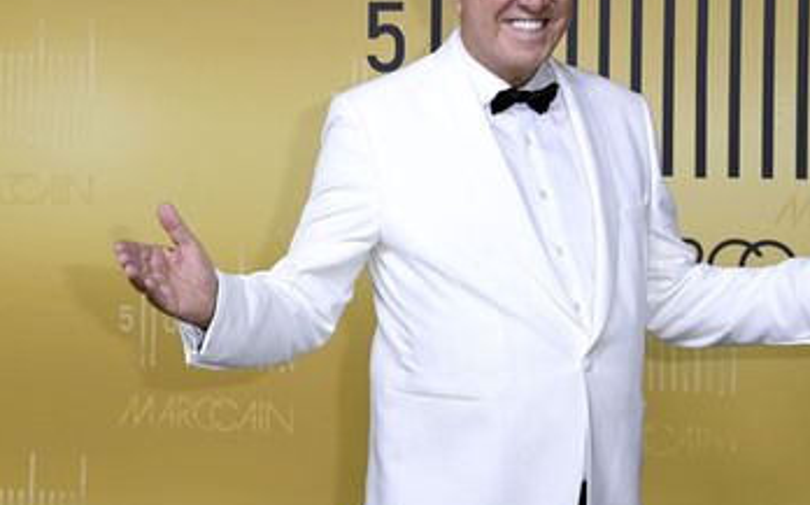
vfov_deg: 17.6
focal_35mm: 74
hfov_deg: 27.7
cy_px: 182
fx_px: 1633
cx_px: 520
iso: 640
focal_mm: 56
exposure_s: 1/200
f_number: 5.6
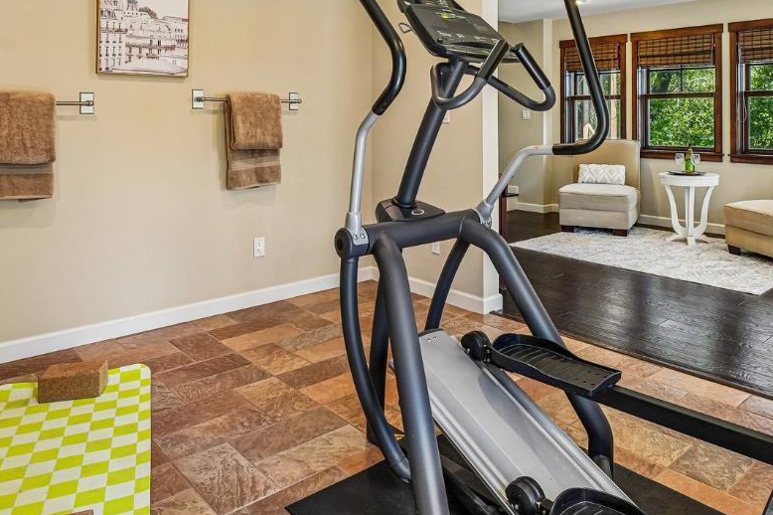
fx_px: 579
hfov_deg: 66.8
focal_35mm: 27
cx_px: 463
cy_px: 126
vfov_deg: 46.1
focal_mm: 14
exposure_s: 1/20
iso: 640
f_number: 8
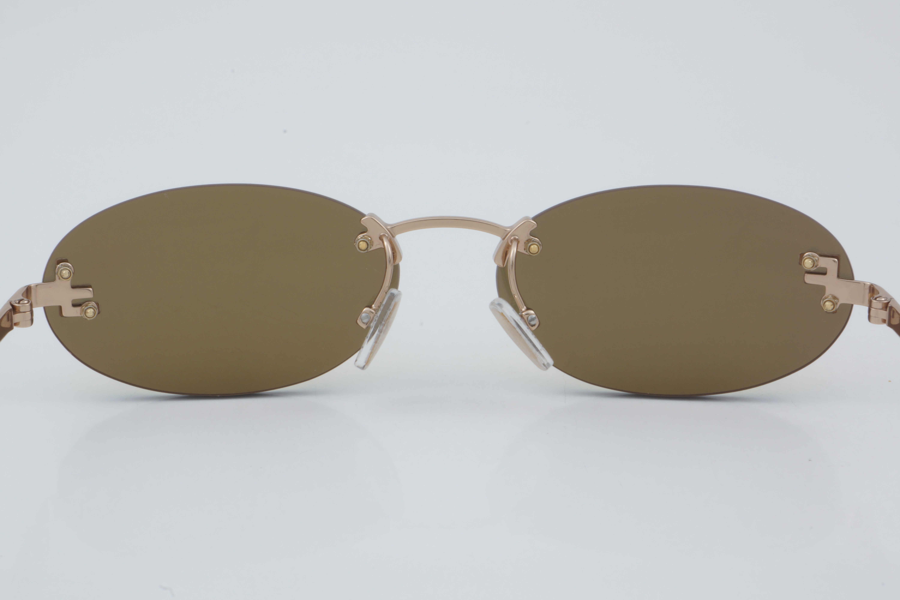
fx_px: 2062
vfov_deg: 16.6
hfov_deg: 24.6
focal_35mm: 82
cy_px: 300
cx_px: 450
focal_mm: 55
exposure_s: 1/3
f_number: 32
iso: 100
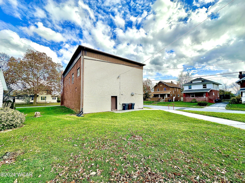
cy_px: 92
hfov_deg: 102.1
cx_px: 122
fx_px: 99
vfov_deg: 85.7
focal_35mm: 14
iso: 40
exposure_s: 1/1082
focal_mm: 2.22
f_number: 2.2
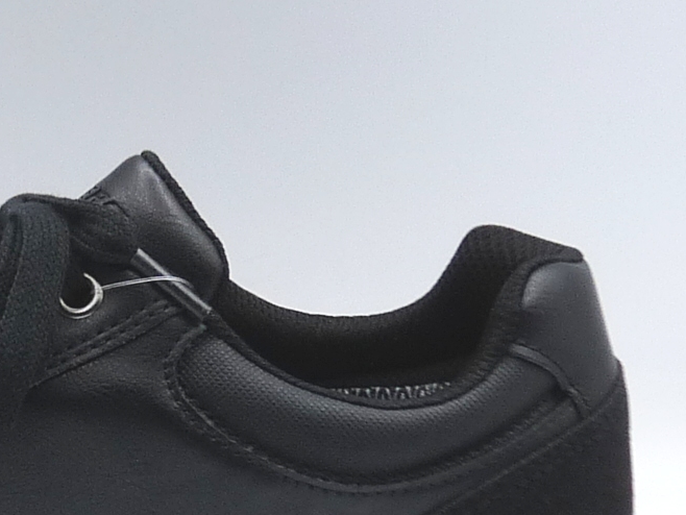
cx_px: -48
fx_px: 2458
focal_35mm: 124
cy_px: 500
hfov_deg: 15.5
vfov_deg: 11.8
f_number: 4
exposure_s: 1/160
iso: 100
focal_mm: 5.1
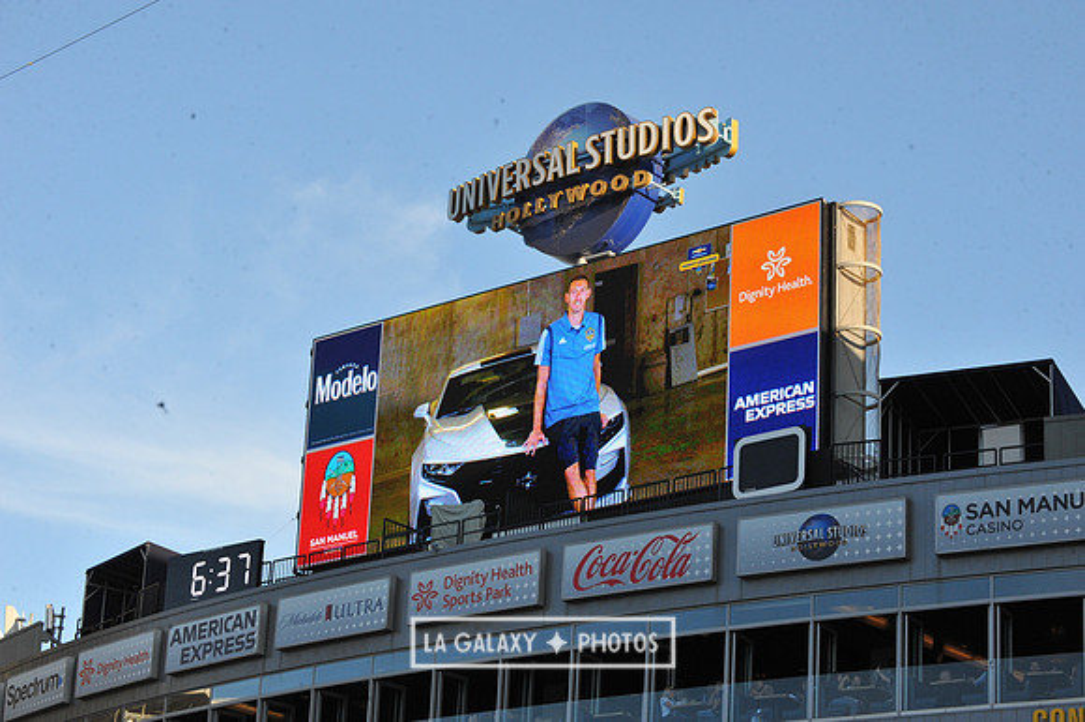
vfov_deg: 15.9
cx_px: 542
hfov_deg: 23.7
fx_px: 2590
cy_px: 361
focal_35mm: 86
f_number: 14
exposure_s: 1/800
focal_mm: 86
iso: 1600
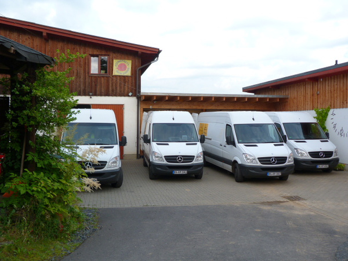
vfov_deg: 40.7
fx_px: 352
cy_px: 130
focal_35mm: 35
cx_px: 174
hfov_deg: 52.6
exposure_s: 1/200
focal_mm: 6.3
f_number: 3.1
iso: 80
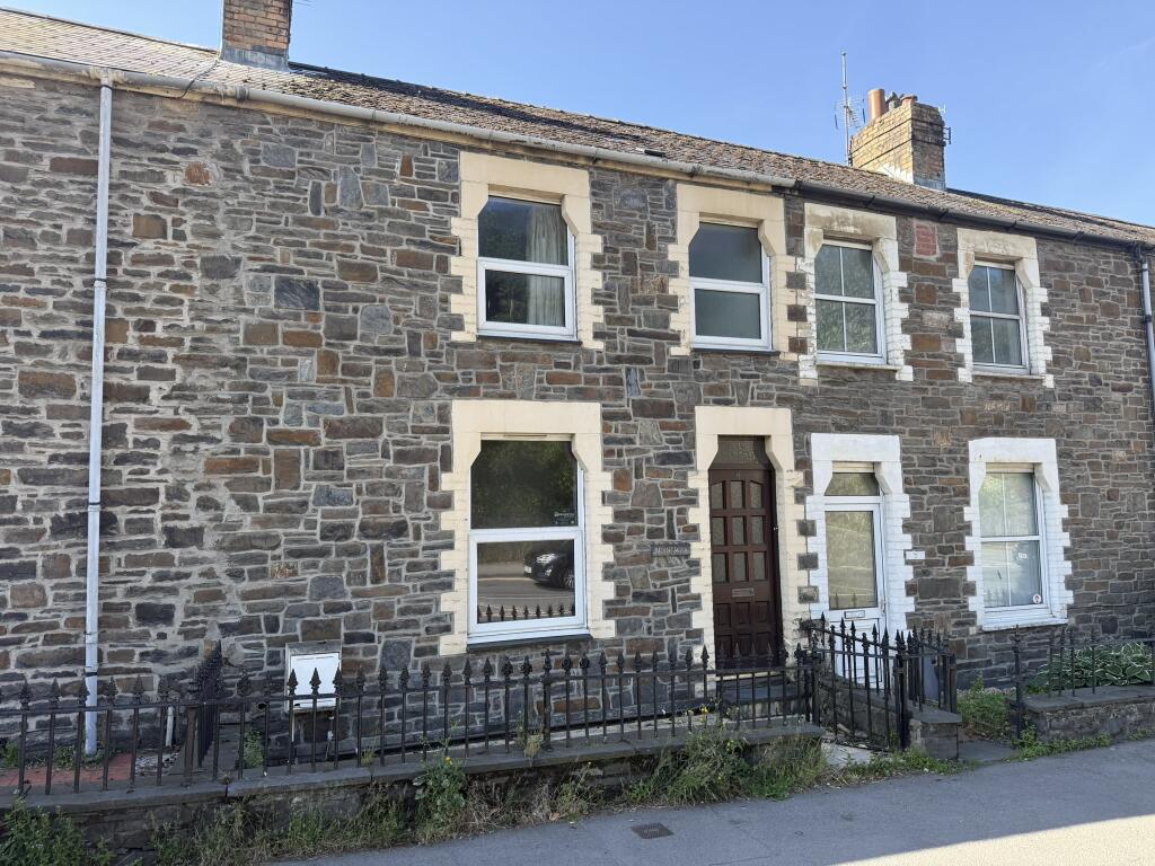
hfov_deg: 71.6
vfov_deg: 56.8
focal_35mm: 24
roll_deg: +1.0
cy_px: 433
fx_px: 801
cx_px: 578
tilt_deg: +5.2
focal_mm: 6.76
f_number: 1.78
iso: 100
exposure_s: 1/1060
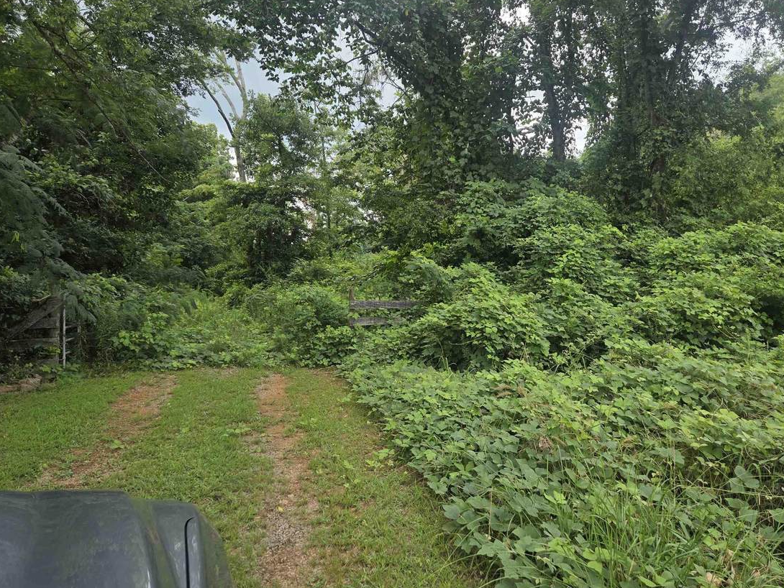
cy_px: 257
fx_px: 612
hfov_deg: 65.1
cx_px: 434
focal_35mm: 27
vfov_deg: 51.2
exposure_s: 1/854
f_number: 1.8
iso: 80
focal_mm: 5.4
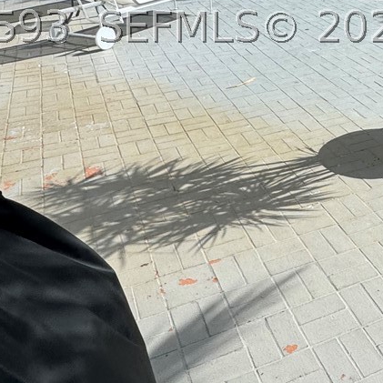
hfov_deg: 33.5
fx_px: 588
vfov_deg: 33.8
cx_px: 366
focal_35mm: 47
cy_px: 26
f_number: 2.2
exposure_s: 1/2083
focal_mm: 2.22
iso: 50
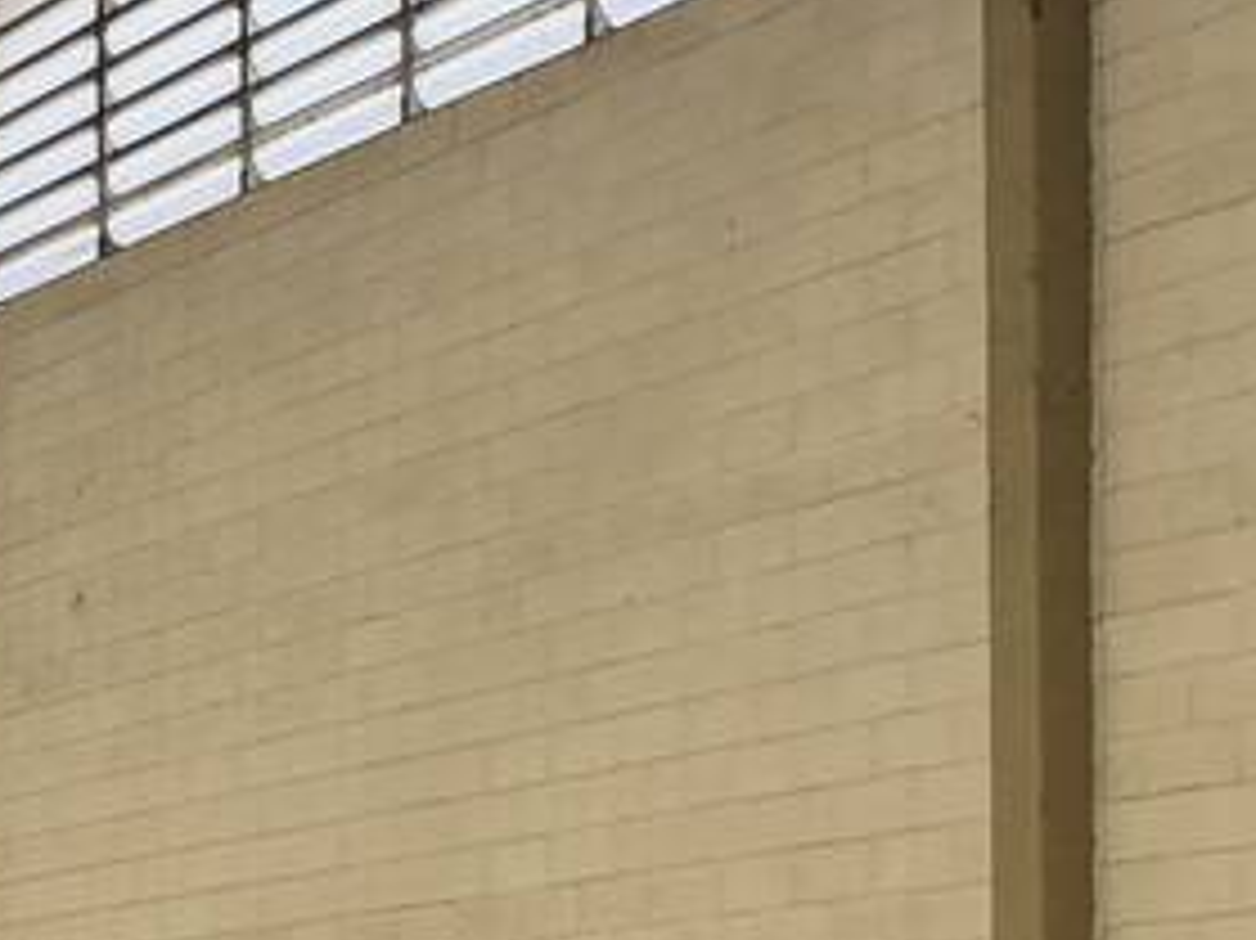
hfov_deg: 12.1
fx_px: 4497
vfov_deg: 11.7
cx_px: -1940
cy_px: 1169
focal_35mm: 124
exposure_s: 1/176
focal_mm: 6.76
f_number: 1.78
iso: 160
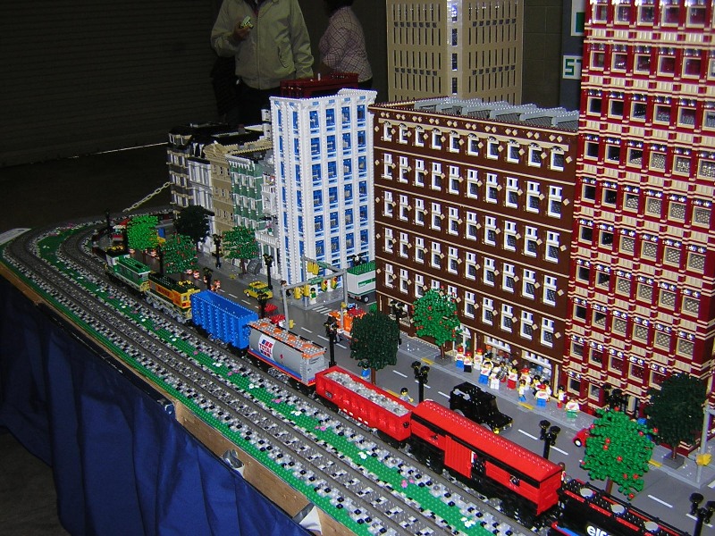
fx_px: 744
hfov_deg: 51.4
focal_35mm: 36
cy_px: 268
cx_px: 358
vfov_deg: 39.7
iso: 135
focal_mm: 4.7
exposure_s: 1/60.1
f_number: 2.6
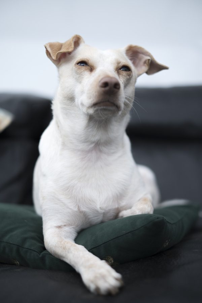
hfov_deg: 25.5
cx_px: 101
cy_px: 152
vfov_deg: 37.5
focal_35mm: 53
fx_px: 446
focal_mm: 35
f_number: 1.4
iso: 200
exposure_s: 1/680
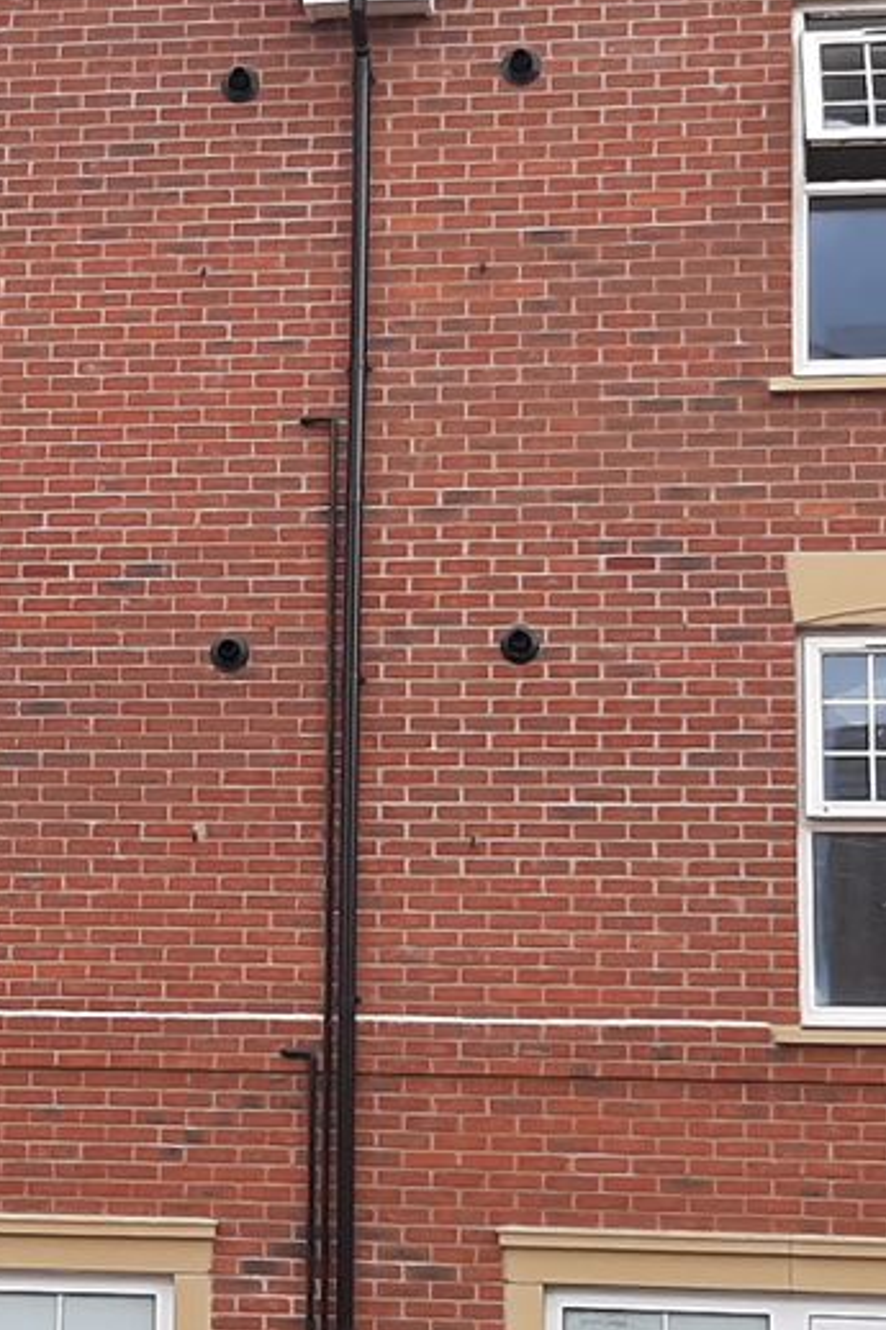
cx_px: 10
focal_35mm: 58
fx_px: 2142
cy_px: 741
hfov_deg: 22.5
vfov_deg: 34.5
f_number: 1.7
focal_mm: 3.93
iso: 40
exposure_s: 1/769
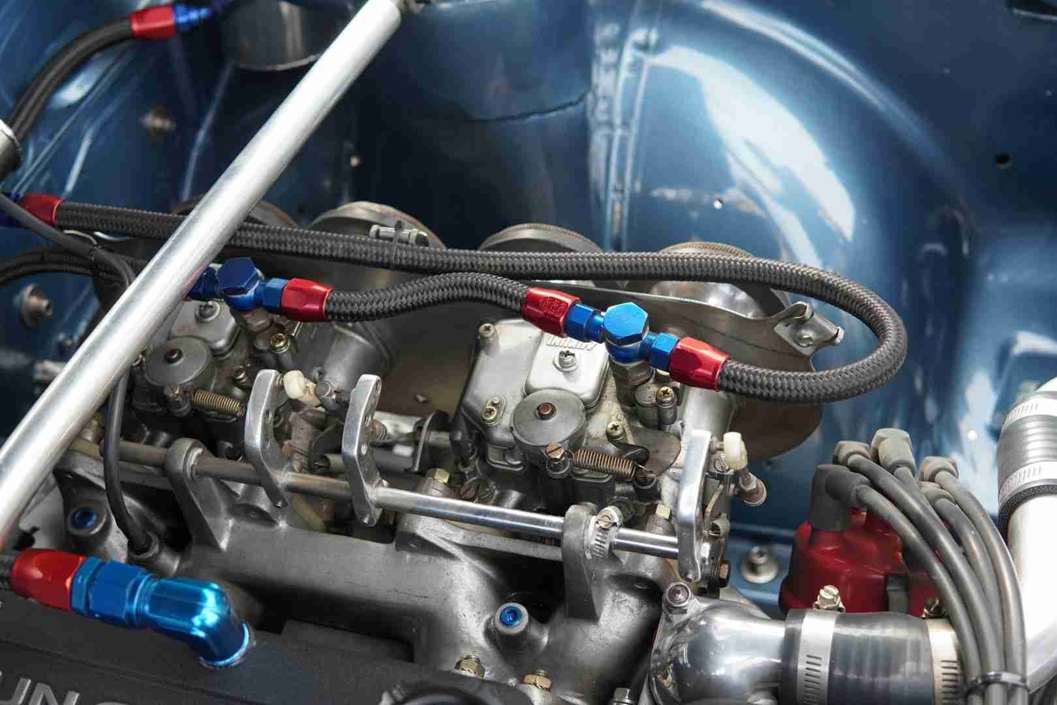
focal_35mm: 45
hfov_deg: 43.6
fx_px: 1321
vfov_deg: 29.9
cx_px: 528
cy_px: 352
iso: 640
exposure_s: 1/160
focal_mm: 30
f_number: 4
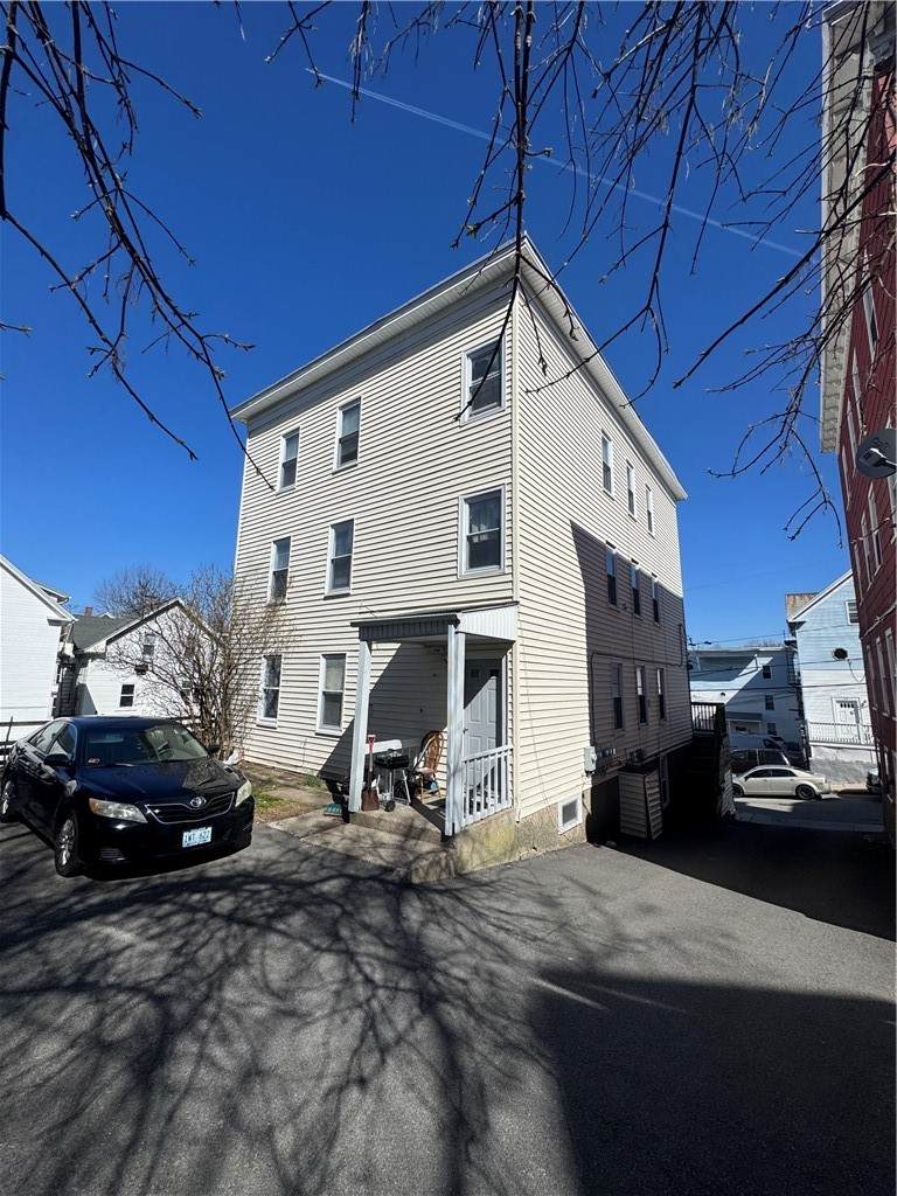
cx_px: 448
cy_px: 598
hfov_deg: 85.7
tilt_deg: +9.7
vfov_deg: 102.1
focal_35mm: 14
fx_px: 484
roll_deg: -0.6
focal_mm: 2.22
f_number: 2.2
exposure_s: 1/3906
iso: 32
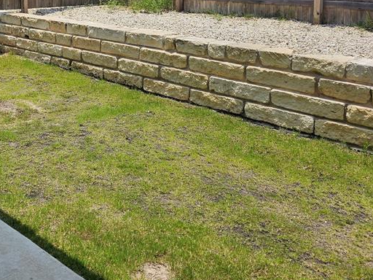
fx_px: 496
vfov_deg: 29.7
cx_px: 67
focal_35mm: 46
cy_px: 9
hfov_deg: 39.4
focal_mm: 6.3
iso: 10
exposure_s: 1/1199
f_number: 1.7
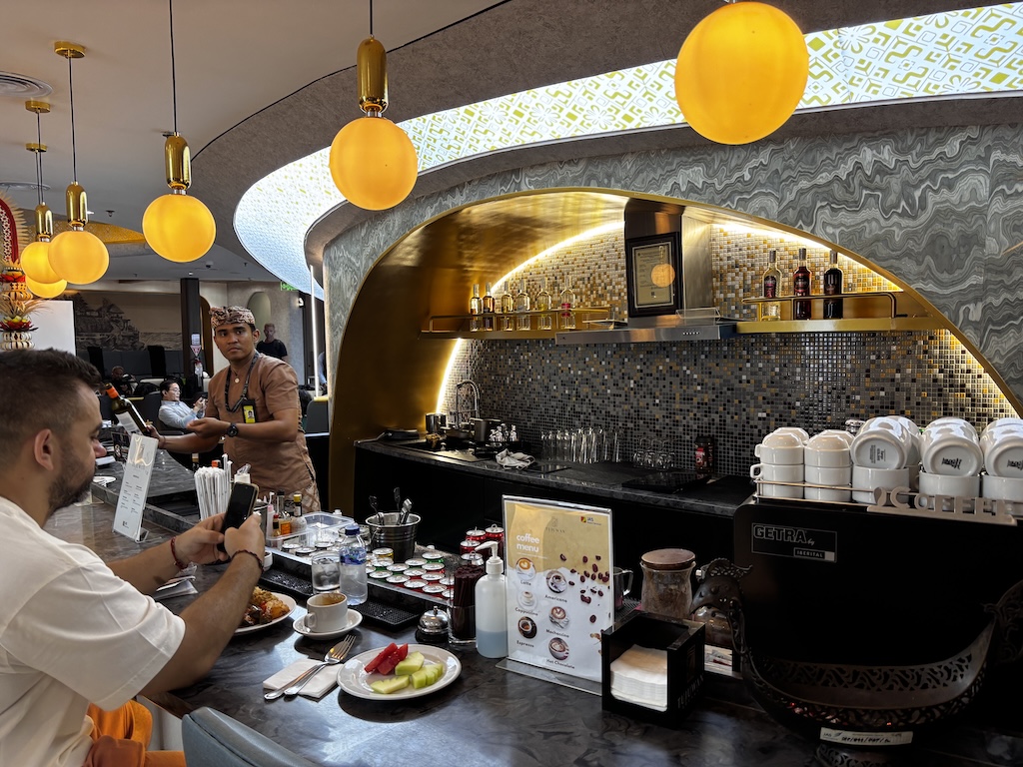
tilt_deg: -3.5
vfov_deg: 53.1
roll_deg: +0.5
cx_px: 512
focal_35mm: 26
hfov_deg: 67.3
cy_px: 384
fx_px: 768
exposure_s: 1/50
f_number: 1.6
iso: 100
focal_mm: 5.96
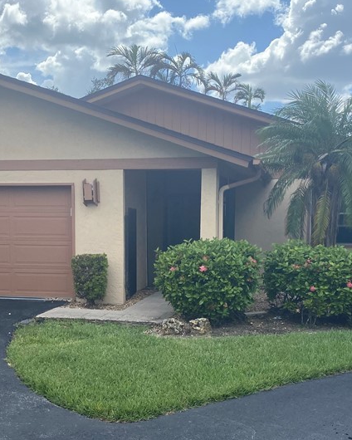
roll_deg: +0.7
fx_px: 638
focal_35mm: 49
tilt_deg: -5.5
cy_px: 276
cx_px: 158
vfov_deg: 37.8
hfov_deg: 30.8
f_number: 1.8
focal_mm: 4.25
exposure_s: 1/2410
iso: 32
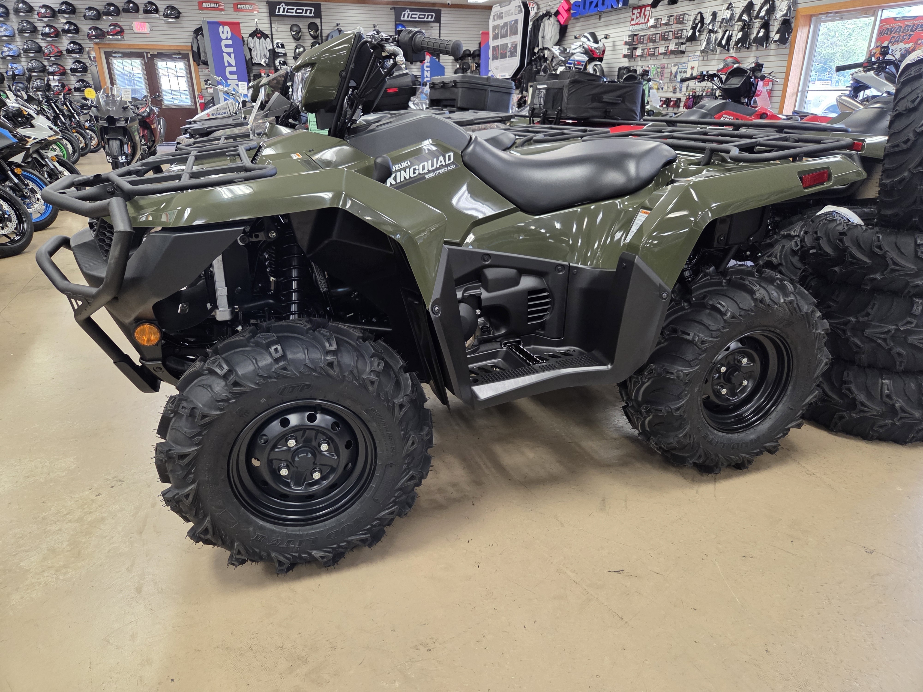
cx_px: 462
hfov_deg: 73.9
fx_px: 613
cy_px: 346
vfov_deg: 58.9
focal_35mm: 23
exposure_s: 1/120
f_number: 1.8
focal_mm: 5.4
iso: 400
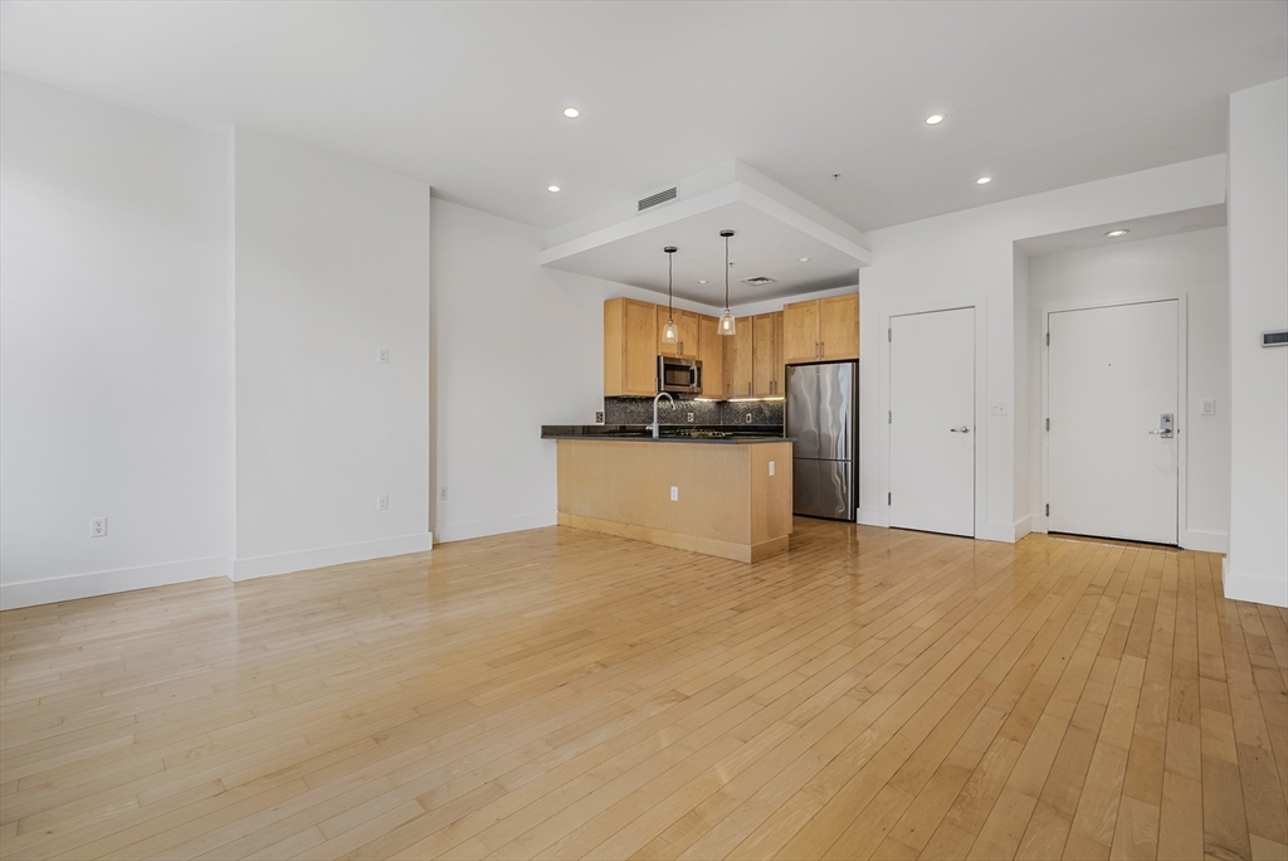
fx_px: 573
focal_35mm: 16
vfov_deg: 73.8
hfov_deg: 96.7
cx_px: 644
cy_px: 430
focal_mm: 16
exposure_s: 1/4
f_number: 9
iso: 160
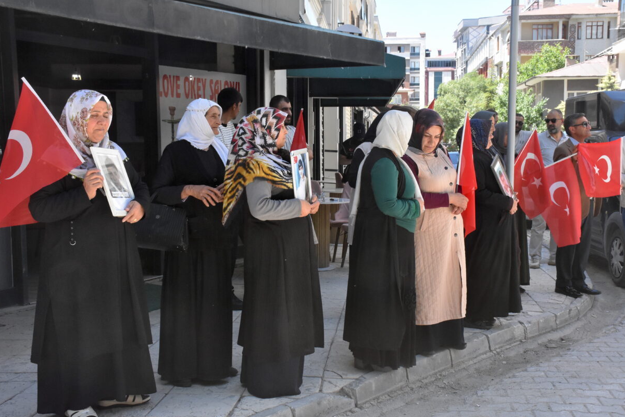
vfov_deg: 28.1
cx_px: 331
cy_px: 208
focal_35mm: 48
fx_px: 833
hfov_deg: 41.1
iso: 2000
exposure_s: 1/500
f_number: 11
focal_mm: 30
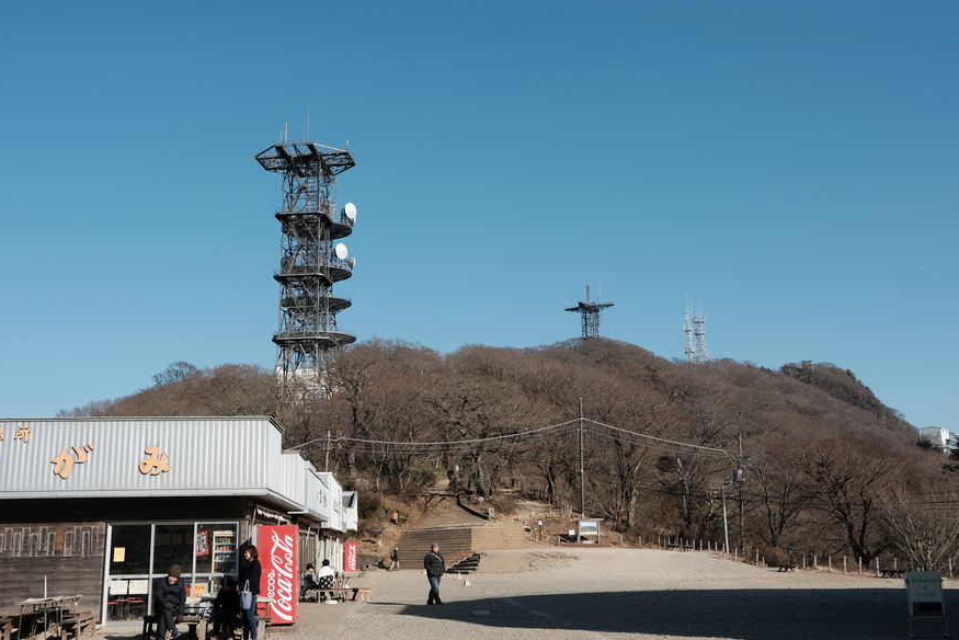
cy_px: 304
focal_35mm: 40
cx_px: 455
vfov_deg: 33.4
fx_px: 1066
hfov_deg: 48.4
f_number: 4.5
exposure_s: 1/1500
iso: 200
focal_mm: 23
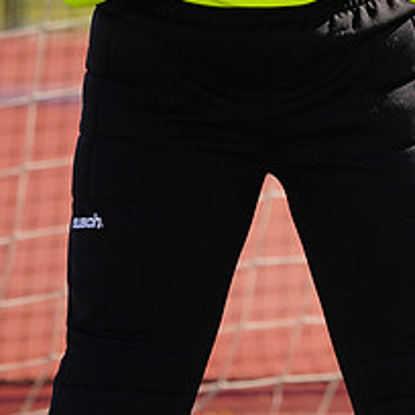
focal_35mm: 966
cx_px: 238
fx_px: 13102
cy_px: -98
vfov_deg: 1.8
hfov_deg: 1.8
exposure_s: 1/250
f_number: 11
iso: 200
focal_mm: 400
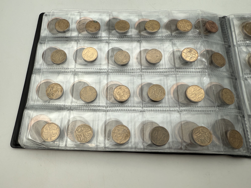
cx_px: 126
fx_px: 174
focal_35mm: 24
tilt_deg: -70.3
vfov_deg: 56.8
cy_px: 94
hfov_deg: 71.6
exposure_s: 1/330
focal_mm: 2.22
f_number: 2.2
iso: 40
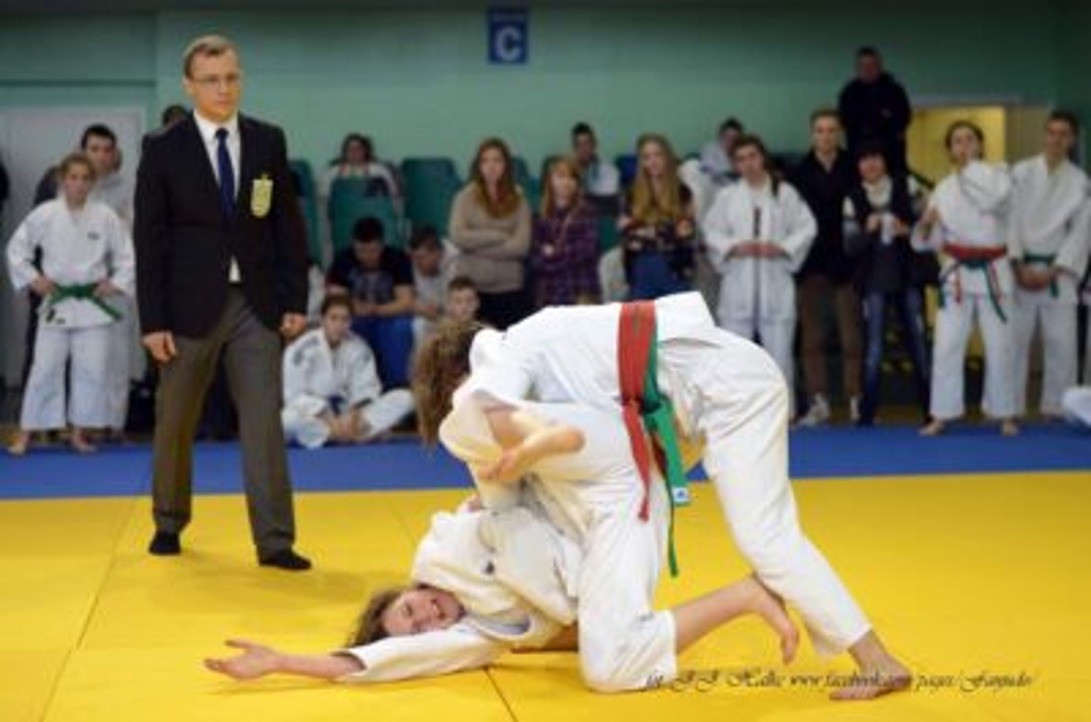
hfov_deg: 27.0
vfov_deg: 18.1
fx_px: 2268
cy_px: 361
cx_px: 546
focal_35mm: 75
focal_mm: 50
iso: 500
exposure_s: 1/500
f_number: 2.2
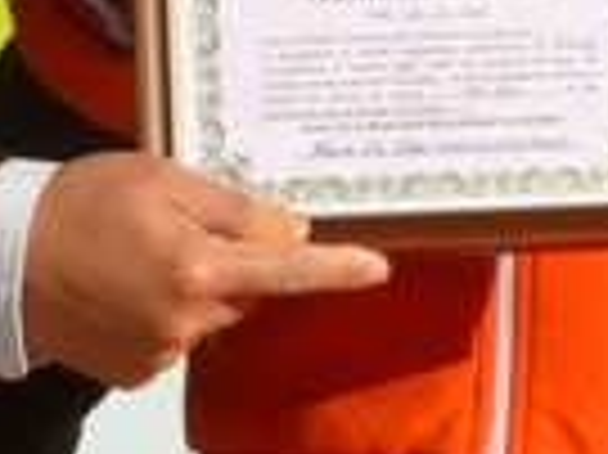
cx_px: 270
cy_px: -425
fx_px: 5563
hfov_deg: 6.3
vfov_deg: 4.6
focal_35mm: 317
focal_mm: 10.9
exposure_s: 1/800
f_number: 4.1
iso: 100
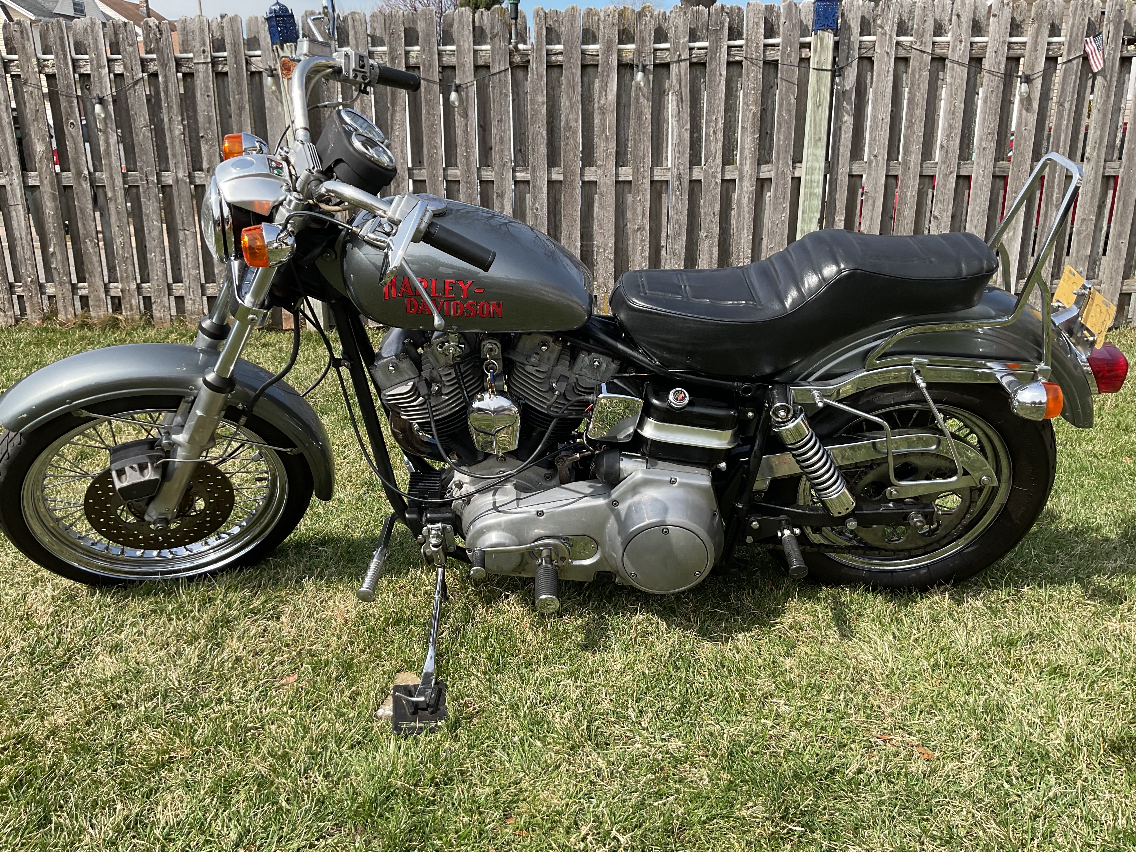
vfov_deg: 48.2
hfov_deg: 61.7
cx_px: 568
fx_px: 952
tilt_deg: -18.1
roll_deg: +0.1
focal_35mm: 29
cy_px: 426
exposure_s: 1/869
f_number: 1.8
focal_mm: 3
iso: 16
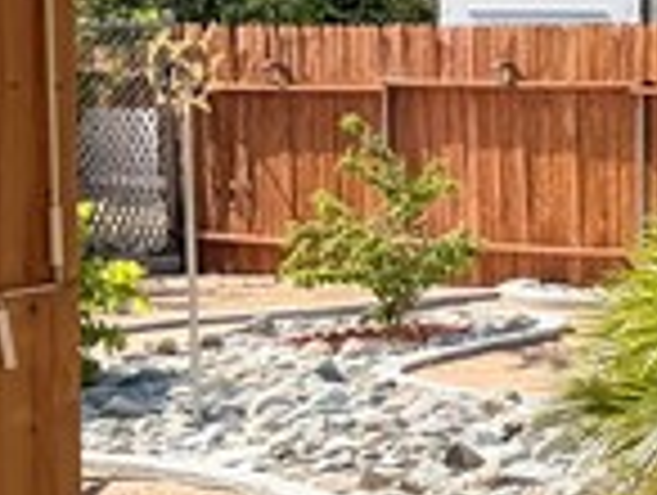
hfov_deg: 9.1
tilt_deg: -2.2
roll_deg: -0.4
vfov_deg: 8.9
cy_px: 180
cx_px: 2043
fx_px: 3194
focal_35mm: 168
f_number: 1.78
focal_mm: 6.76
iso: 80
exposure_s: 1/2907
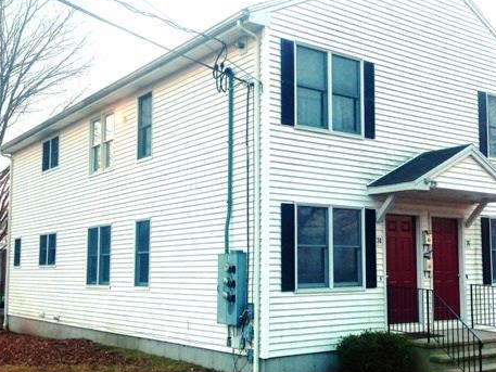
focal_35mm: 49
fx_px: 702
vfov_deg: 29.7
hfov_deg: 38.5
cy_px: 209
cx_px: 326
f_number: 2.4
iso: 64
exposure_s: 1/120
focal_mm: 4.28
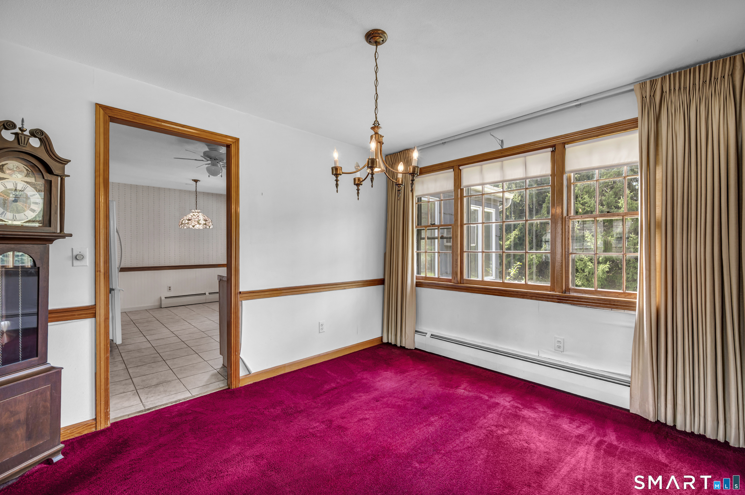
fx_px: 289
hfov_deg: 104.3
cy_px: 248
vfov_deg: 81.1
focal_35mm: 14
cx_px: 372
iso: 320
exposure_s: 1/15
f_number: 7.1
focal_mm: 14
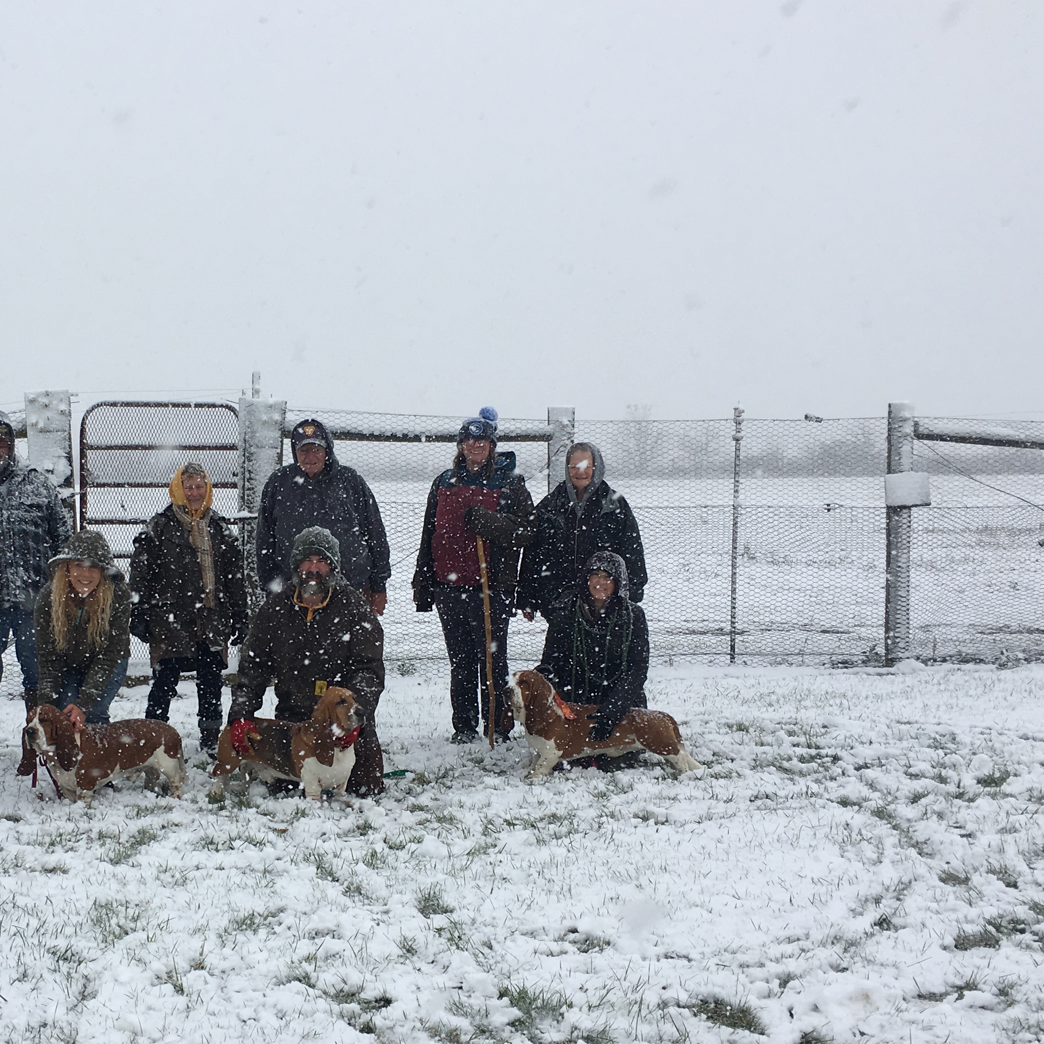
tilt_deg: -5.1
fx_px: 1638
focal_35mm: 48
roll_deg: +0.2
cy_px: 607
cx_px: 244
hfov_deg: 34.5
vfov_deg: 35.3
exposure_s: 1/1068
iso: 25
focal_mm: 4.15
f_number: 2.2
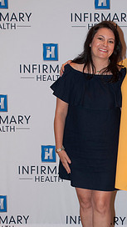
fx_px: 545
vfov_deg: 23.4
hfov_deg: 13.2
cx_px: 111
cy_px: 142
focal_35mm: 91
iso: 400
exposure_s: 1/60
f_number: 5.6
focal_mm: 35
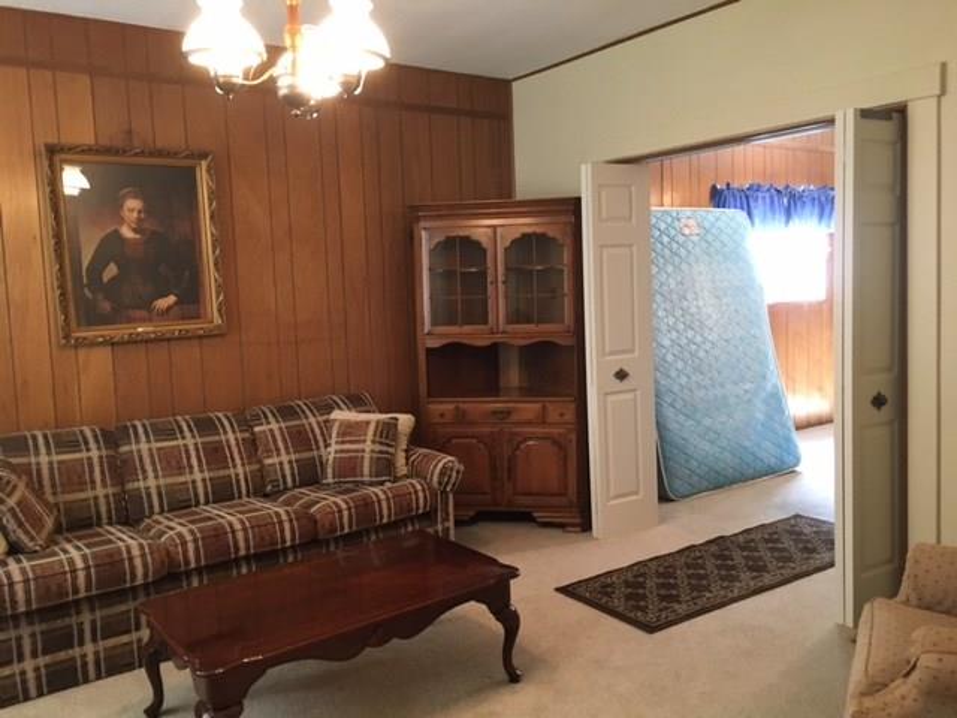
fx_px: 802
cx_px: 478
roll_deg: +3.2
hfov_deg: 61.7
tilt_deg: -4.8
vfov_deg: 48.2
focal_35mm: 29
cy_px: 359
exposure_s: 1/15
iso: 200
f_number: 2.2
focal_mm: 4.15
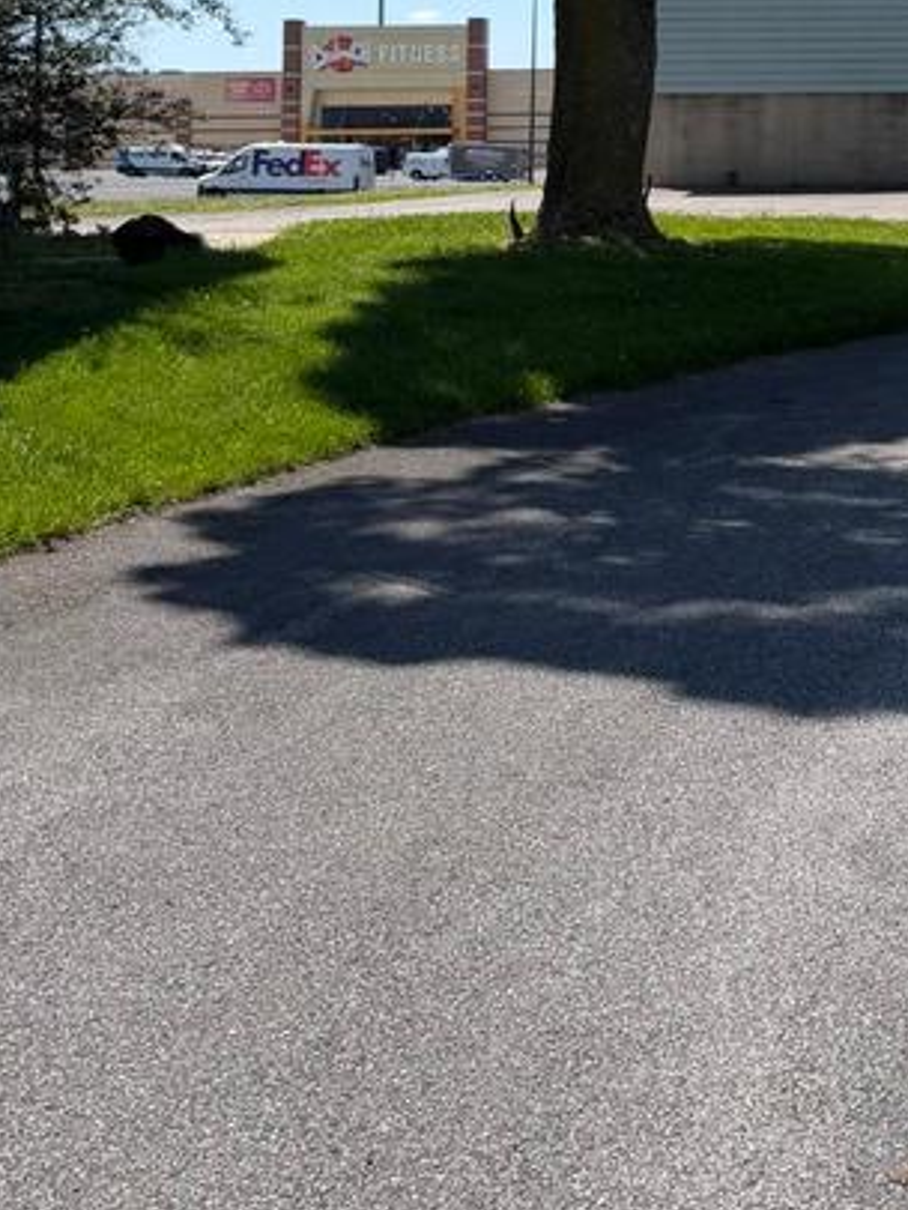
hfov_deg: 21.6
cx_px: 1036
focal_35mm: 64
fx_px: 2237
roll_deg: +0.4
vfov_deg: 28.5
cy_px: 9
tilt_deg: +3.1
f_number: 1.78
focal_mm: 6.76
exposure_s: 1/4405
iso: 80
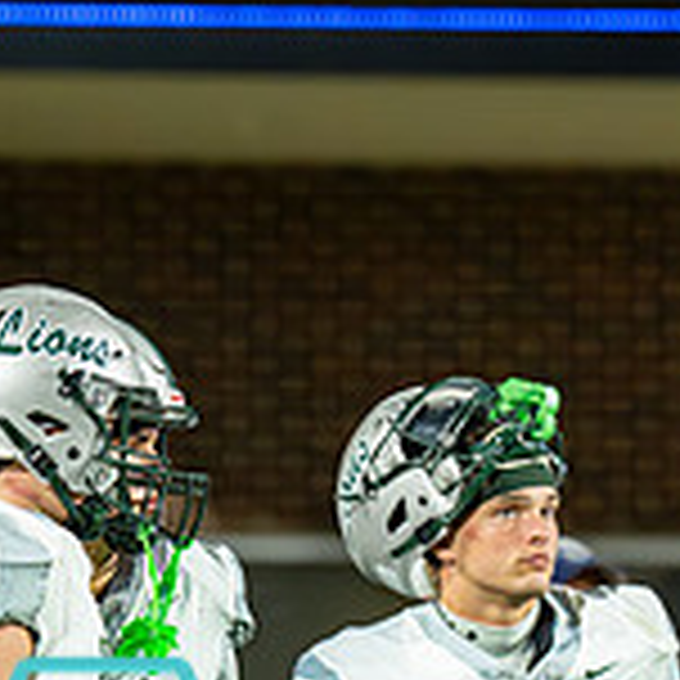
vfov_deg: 2.7
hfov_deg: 2.7
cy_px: 796
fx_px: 14202
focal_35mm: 639
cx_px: 196
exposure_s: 1/1600
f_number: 2.8
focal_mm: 156
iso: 3200
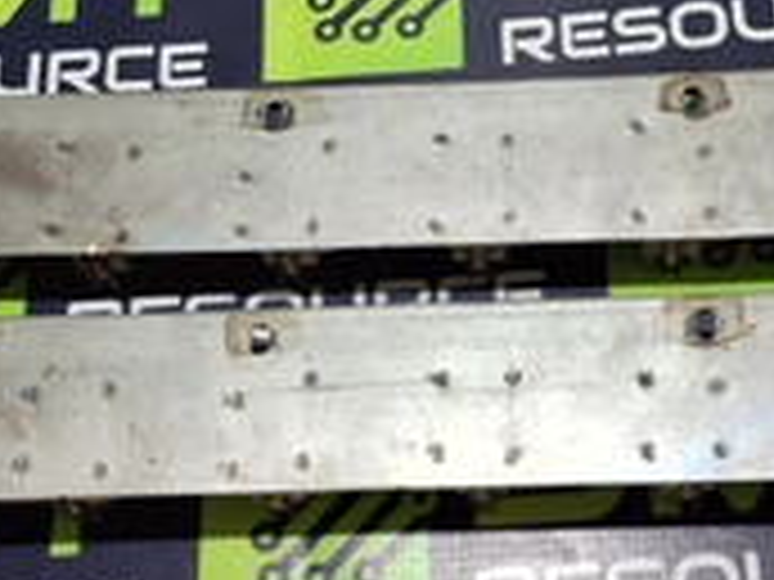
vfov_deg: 22.4
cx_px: 504
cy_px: 414
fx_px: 1453
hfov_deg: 29.6
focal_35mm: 65
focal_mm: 2.91
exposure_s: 1/40
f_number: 1.9
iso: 50
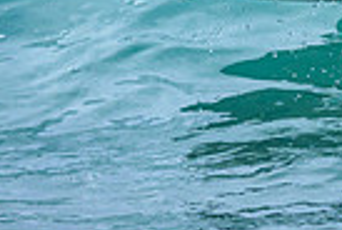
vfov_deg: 0.4
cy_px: -170
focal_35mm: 3801
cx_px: 490
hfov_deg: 0.5
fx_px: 36188
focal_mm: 800
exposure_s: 1/3200
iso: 560
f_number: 6.3
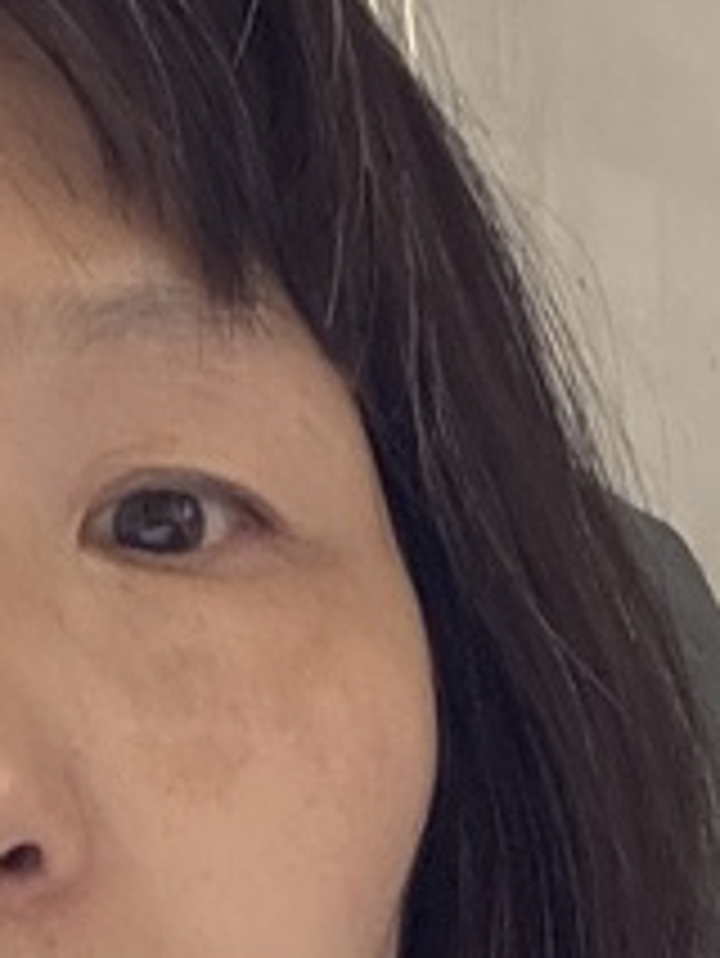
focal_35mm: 144
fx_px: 3990
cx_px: 346
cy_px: 922
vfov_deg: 13.5
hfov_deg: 10.3
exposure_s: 1/60
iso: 320
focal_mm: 2.69
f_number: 1.9
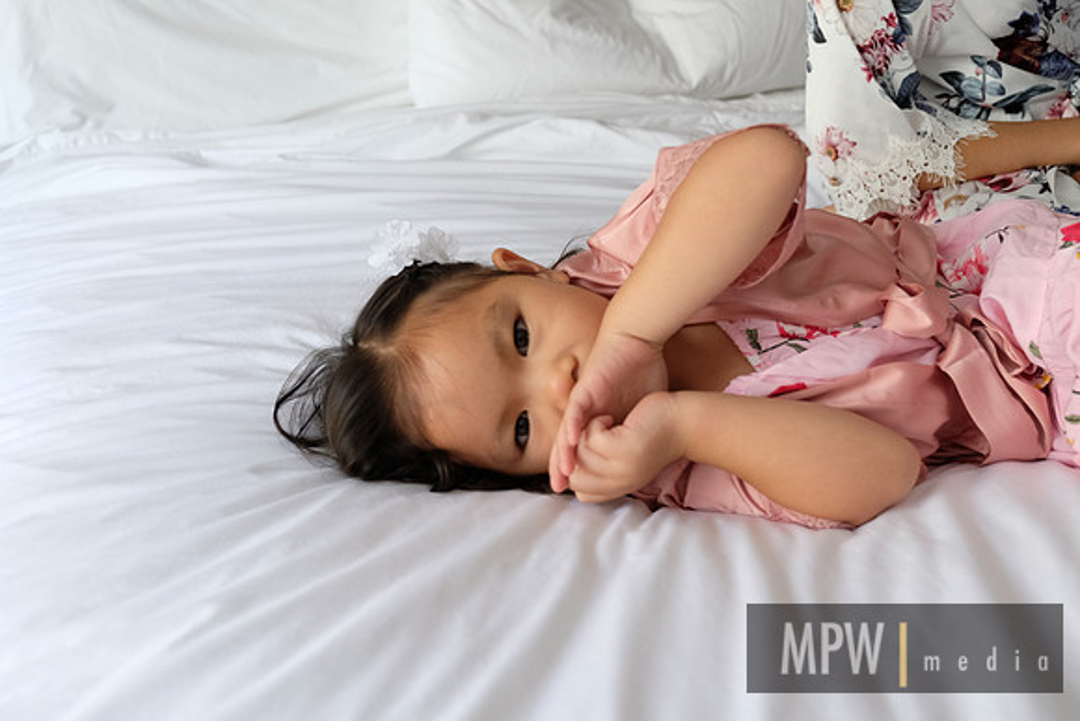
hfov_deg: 60.3
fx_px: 930
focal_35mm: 31
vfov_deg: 42.3
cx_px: 540
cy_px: 360
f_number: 2.8
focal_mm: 20.6
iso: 2000
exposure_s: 1/160
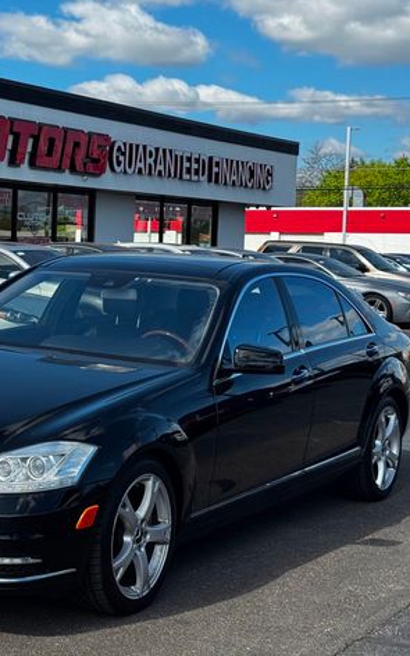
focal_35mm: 69
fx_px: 1234
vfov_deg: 29.8
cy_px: 324
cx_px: 11
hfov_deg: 18.4
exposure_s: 1/3096
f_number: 1.78
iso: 64
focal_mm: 6.76
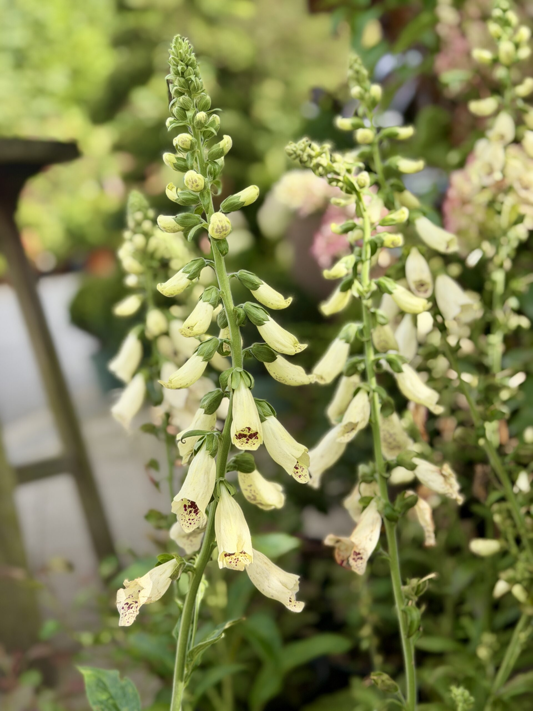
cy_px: 356
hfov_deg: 30.3
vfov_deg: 39.7
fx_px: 985
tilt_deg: -8.0
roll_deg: +4.3
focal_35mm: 48
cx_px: 266
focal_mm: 6.76
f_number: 1.78
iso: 64
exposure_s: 1/1883
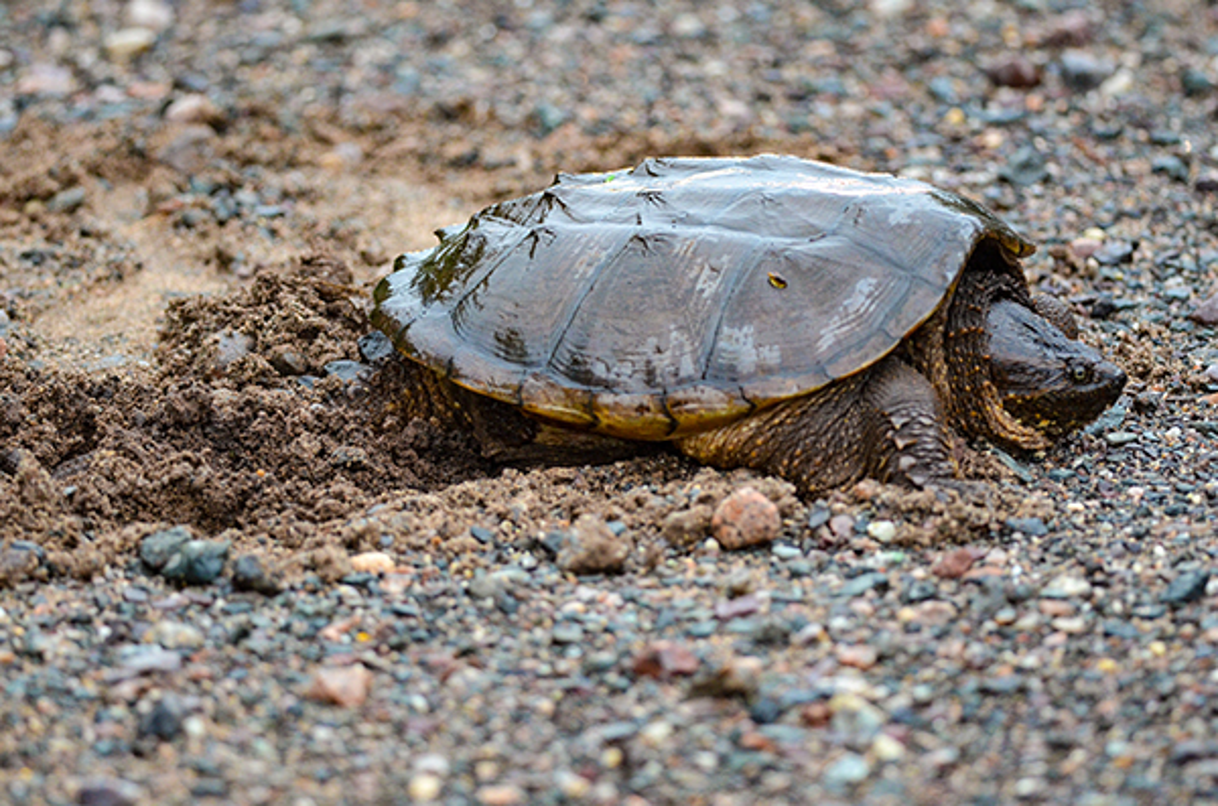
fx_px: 15189
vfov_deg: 3.0
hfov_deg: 4.6
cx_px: 609
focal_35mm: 450
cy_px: 403
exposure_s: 1/500
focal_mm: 300
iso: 1400
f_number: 4
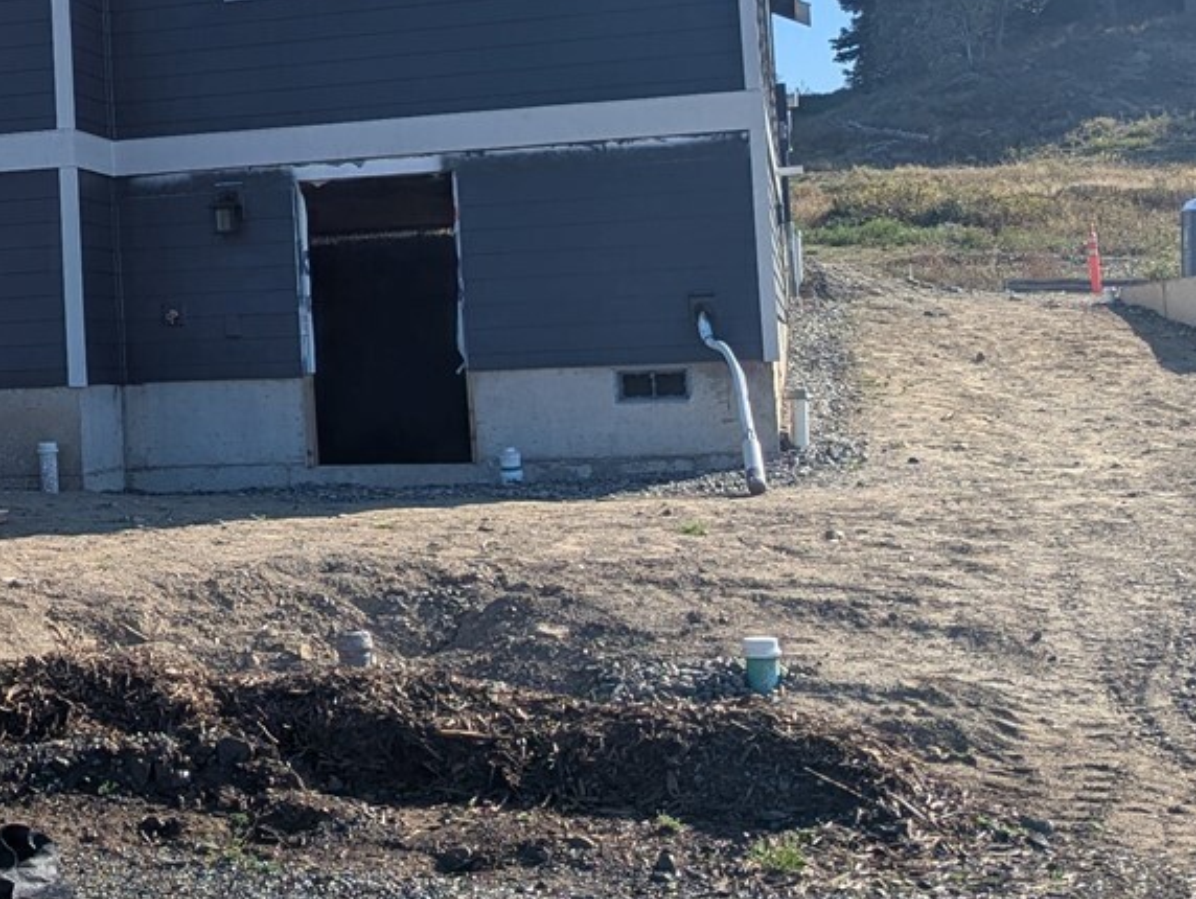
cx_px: -46
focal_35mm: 67
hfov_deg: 27.1
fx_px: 2317
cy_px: 229
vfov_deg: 21.8
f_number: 1.85
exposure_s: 1/2262
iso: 50
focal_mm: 6.81
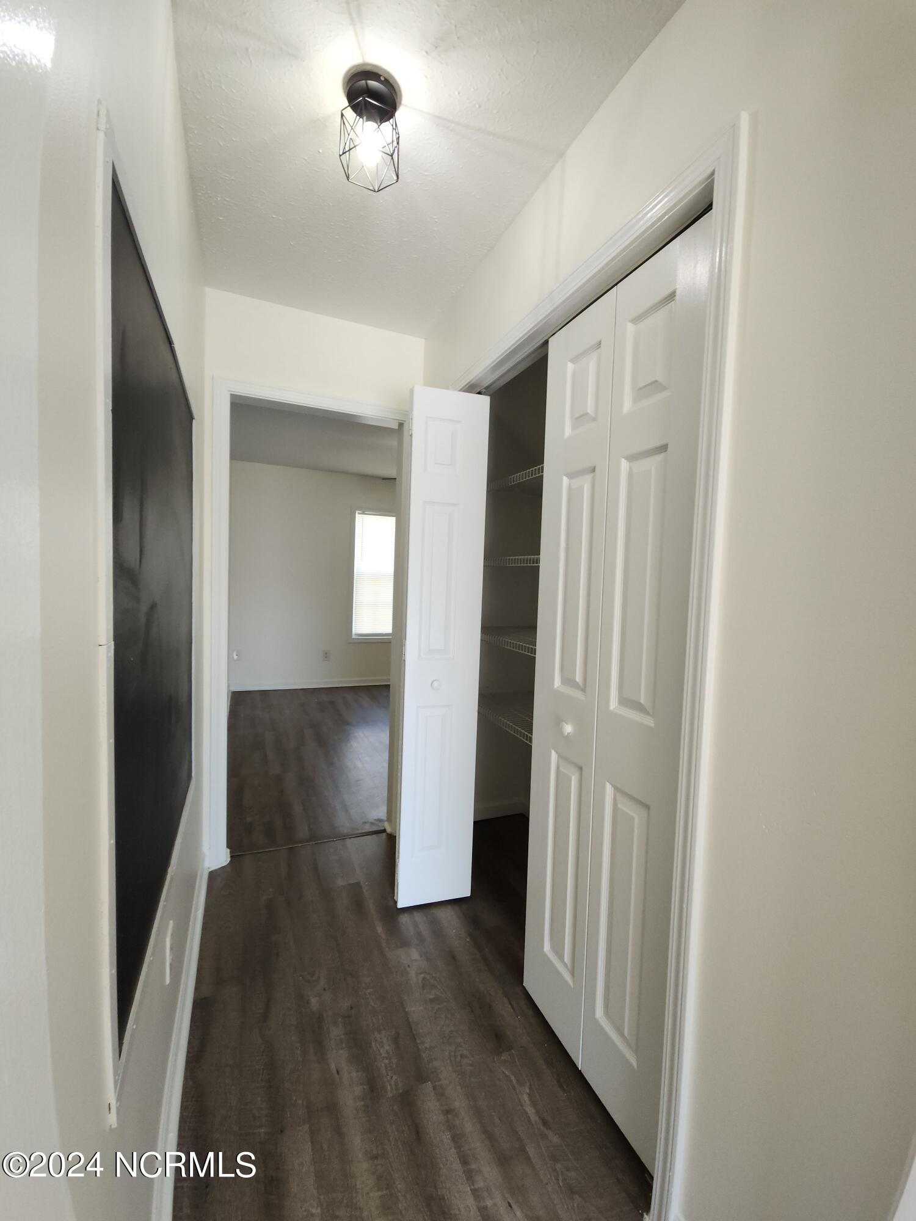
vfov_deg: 106.2
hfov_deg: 89.9
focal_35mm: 13
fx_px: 459
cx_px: 458
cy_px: 610
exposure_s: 1/60
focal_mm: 2.2
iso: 64
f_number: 2.2
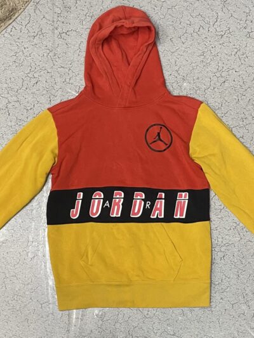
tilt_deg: -86.2
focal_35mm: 26
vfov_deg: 67.3
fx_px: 254
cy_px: 169
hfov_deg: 53.1
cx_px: 127
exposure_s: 1/50
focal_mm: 4.2
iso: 200
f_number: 1.6
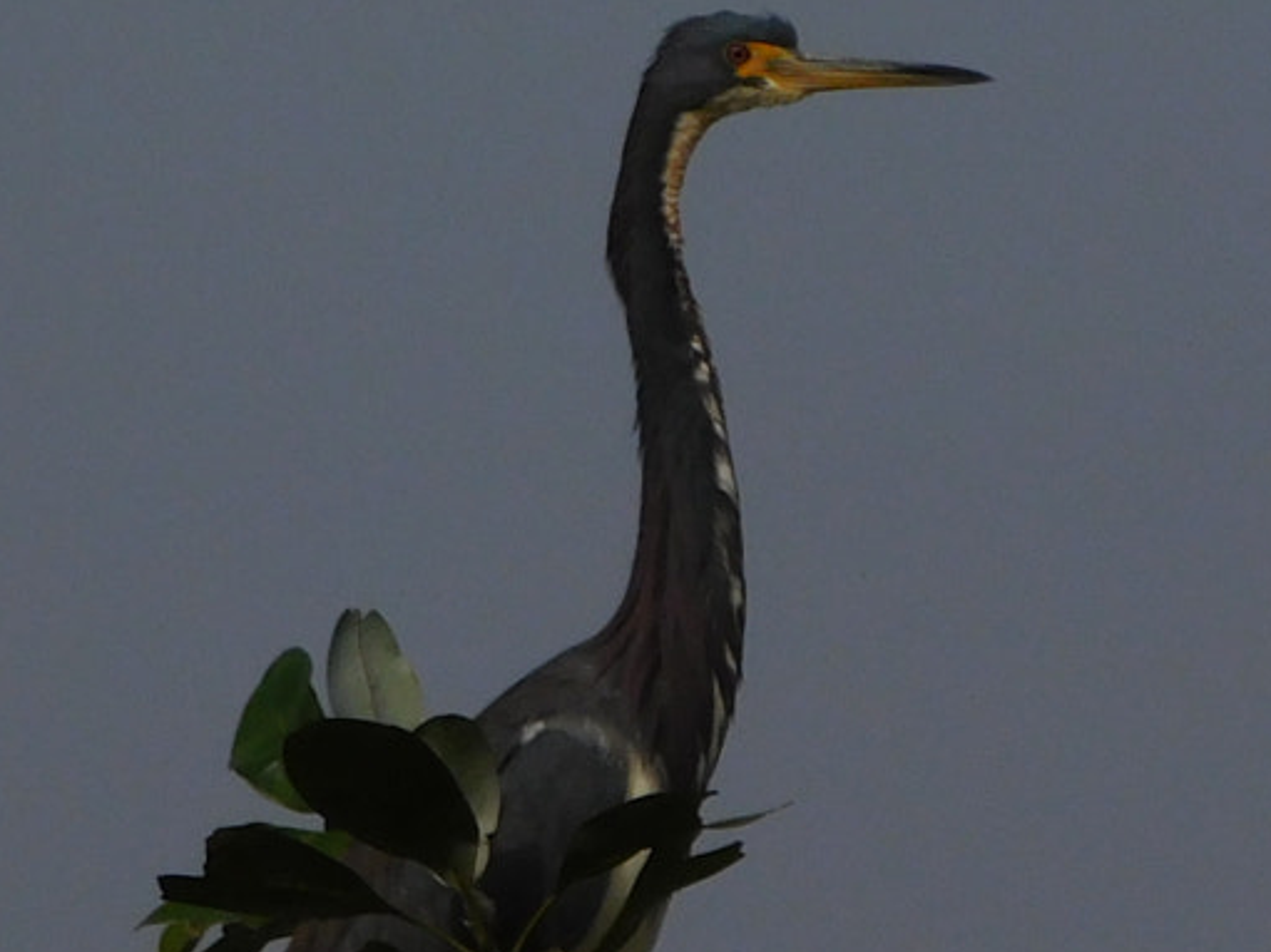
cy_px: 649
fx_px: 59064
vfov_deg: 0.9
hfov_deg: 1.2
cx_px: 647
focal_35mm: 1609
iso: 125
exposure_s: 1/500
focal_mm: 91.2
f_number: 12
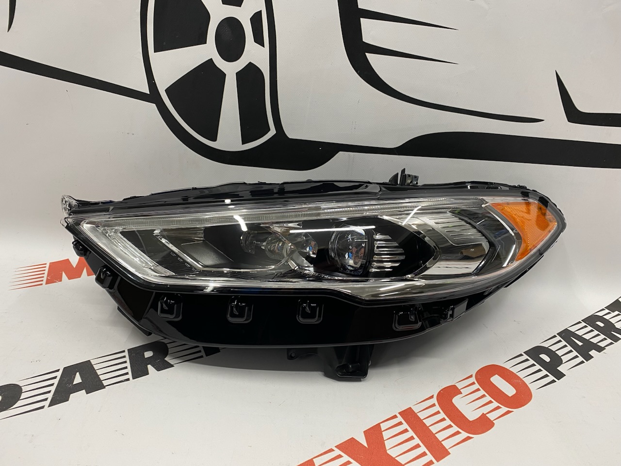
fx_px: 466
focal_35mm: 26
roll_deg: -5.2
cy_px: 233
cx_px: 310
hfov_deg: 67.3
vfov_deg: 53.1
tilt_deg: -24.2
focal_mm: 4.25
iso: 80
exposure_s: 1/50
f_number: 1.8
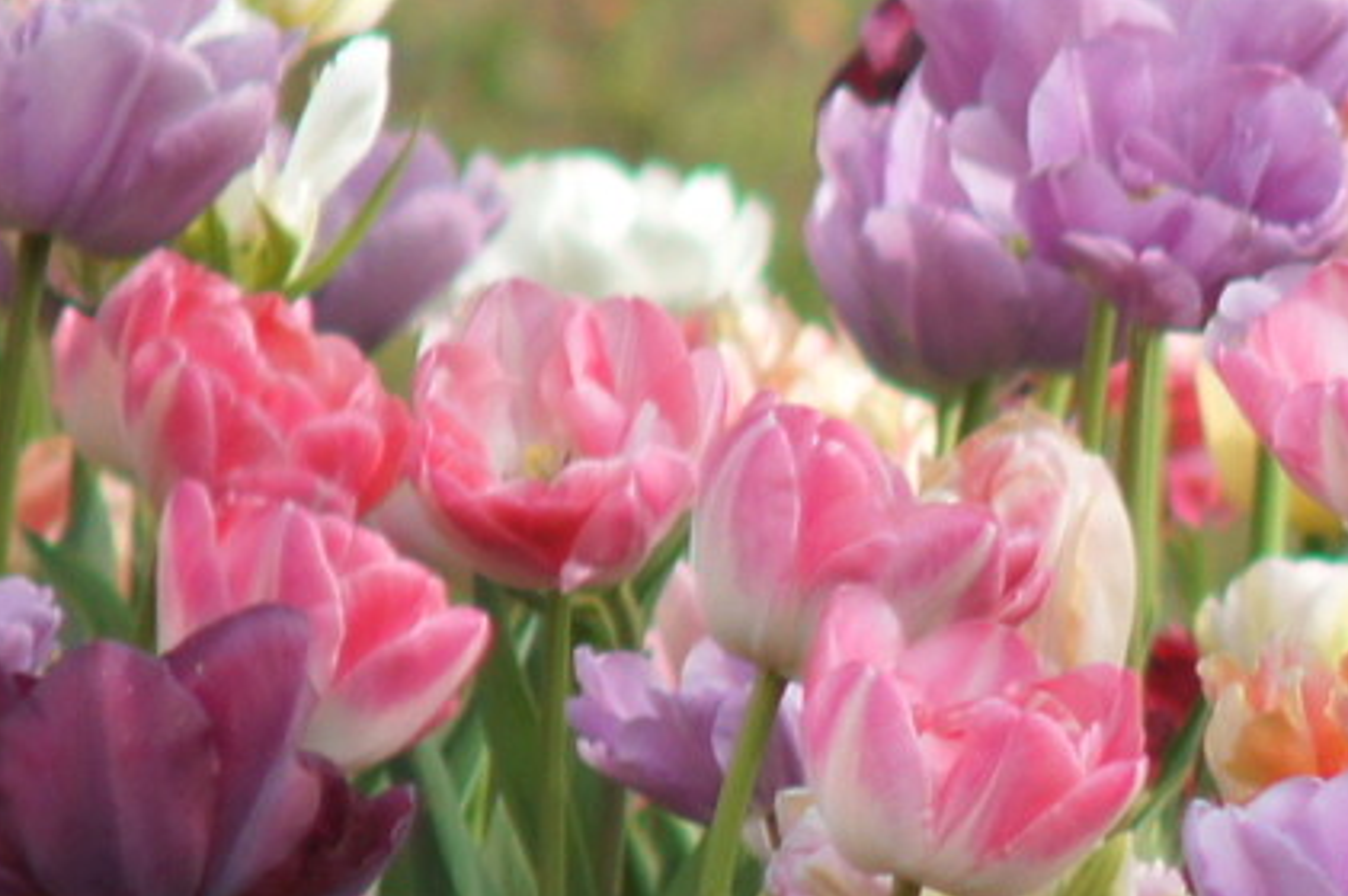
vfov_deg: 1.0
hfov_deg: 1.5
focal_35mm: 1367
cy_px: 902
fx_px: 51145
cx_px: 1127
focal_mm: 200
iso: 200
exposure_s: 1/400
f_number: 4
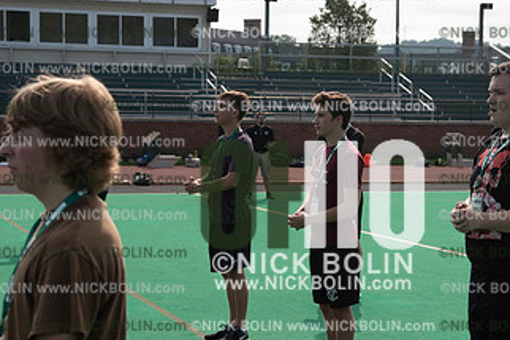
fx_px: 1403
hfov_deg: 20.6
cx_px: 312
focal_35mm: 99
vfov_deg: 13.8
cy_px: 216
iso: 125
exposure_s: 1/640
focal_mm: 55
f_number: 5.6
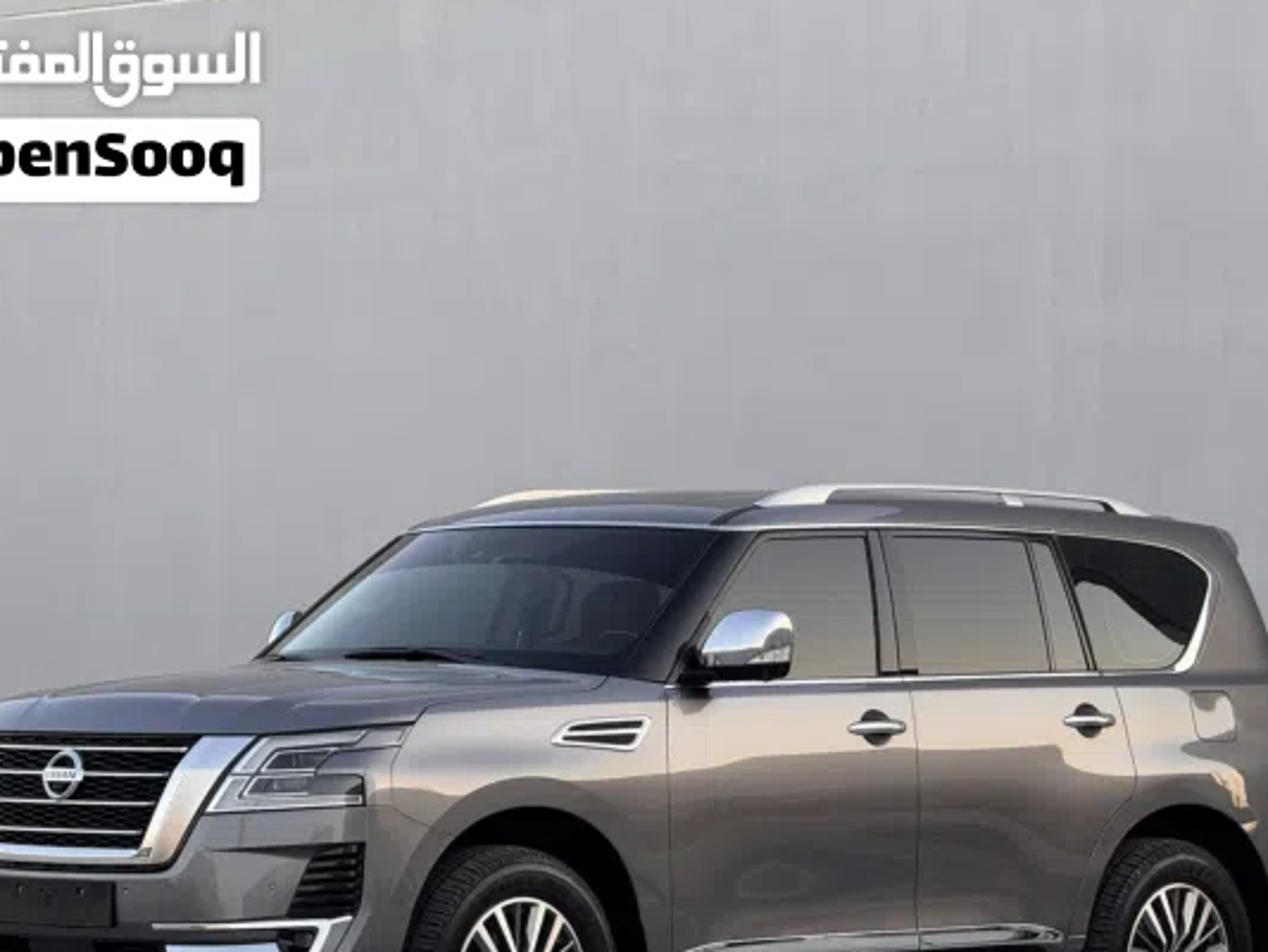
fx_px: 5276
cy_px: 545
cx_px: 619
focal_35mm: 144
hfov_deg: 13.7
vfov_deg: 10.3
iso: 50
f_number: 2.8
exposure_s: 1/120
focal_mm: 15.66
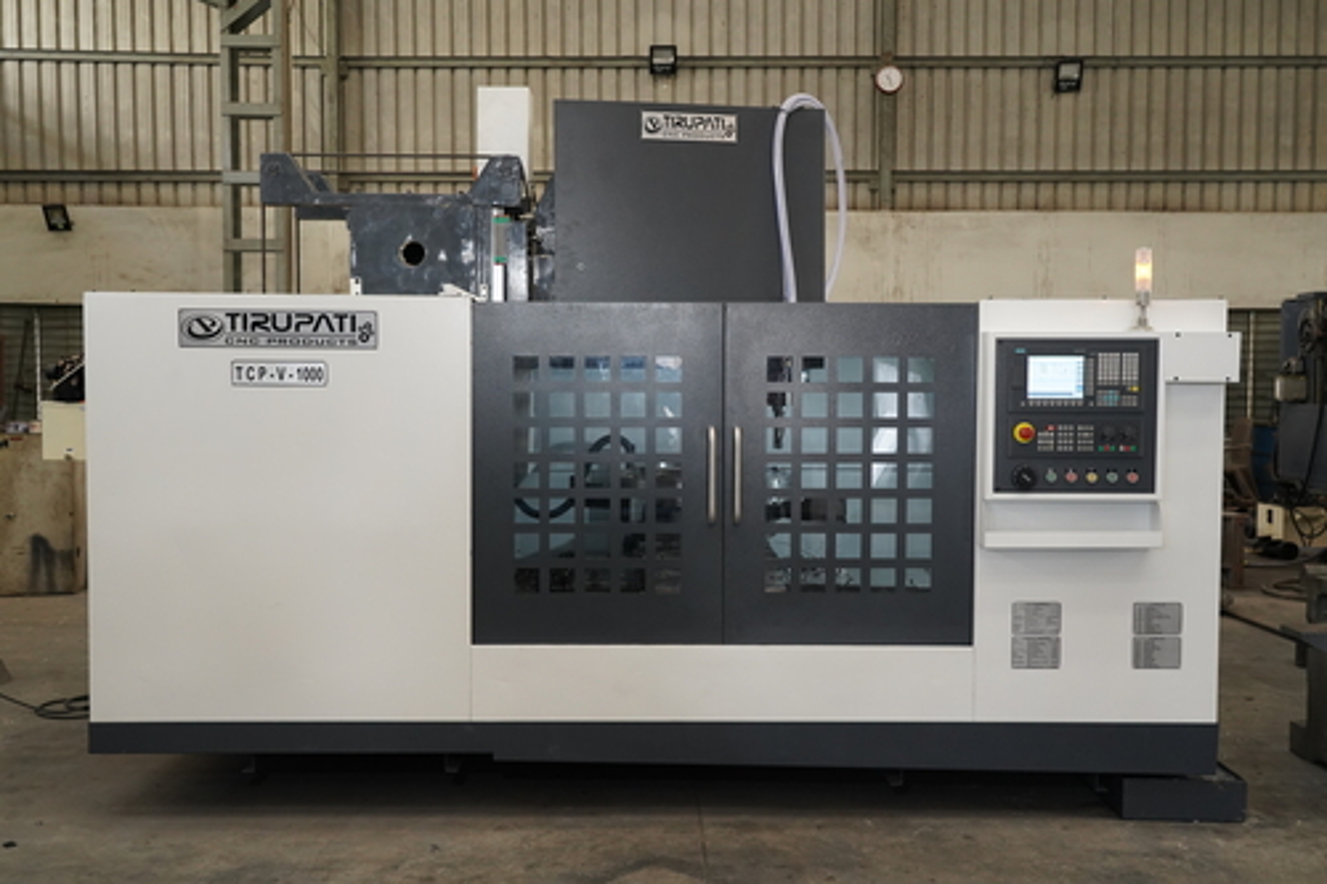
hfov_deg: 54.5
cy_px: 442
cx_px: 664
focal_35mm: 35
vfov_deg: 37.8
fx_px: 1290
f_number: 7.1
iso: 3200
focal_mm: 35
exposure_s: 1/125
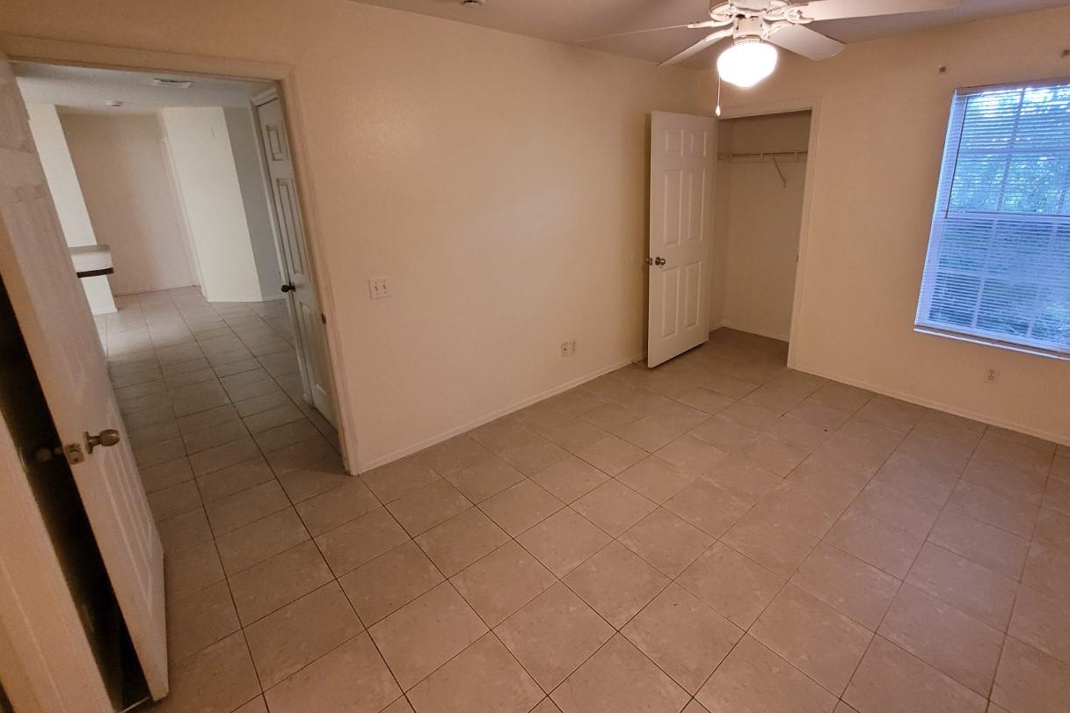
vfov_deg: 73.5
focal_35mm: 16
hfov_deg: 96.4
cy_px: 316
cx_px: 590
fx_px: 475
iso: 400
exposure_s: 1/60
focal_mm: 1.74
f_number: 2.2
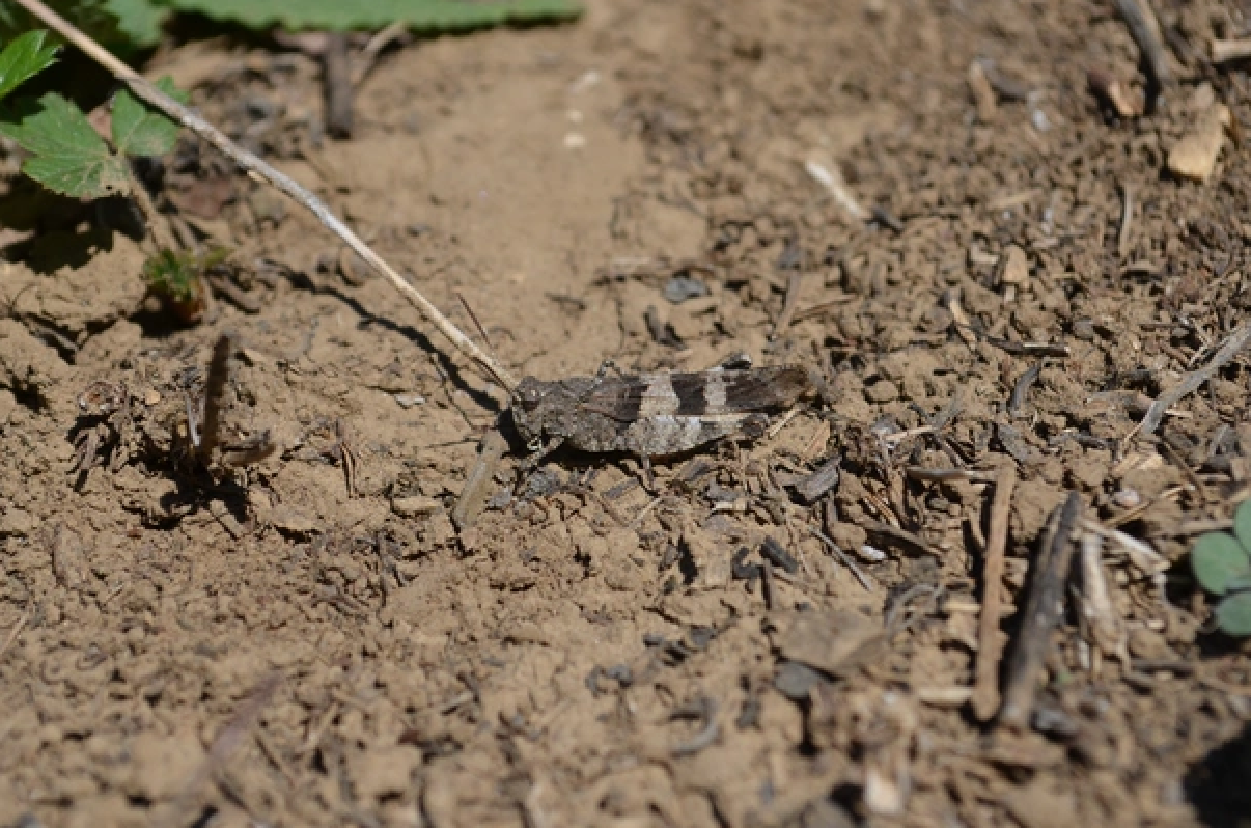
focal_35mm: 88
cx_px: 610
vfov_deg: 15.5
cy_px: 404
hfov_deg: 23.3
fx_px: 3034
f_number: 8
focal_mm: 55
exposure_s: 1/400
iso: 100
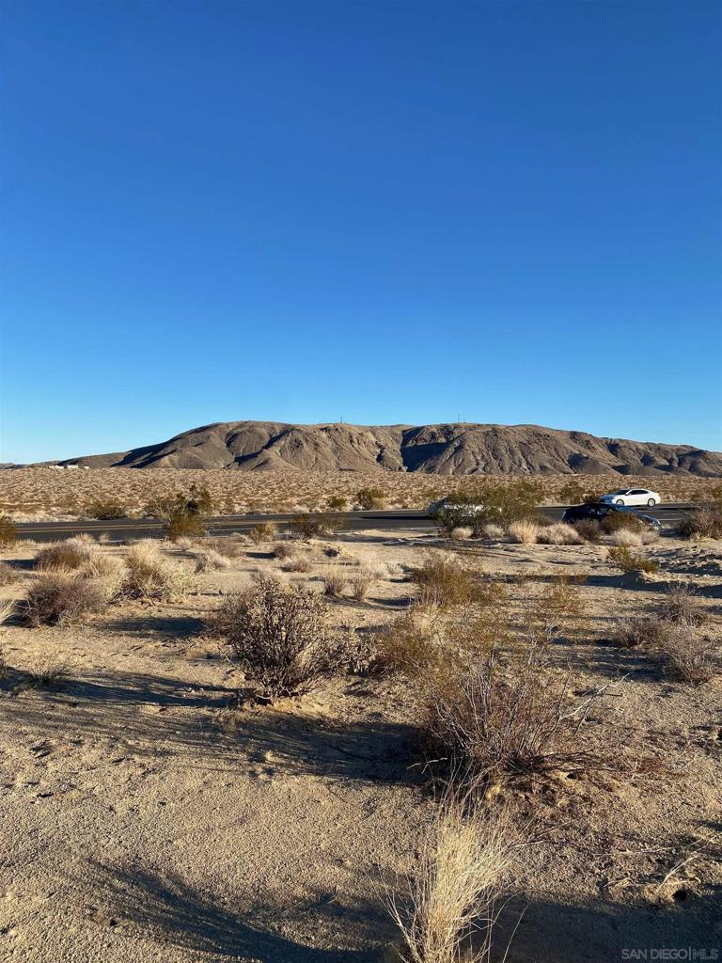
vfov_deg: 67.3
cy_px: 482
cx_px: 361
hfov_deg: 53.1
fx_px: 723
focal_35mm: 26
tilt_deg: +0.5
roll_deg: -0.5
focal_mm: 4.25
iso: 32
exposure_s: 1/2268
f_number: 1.8
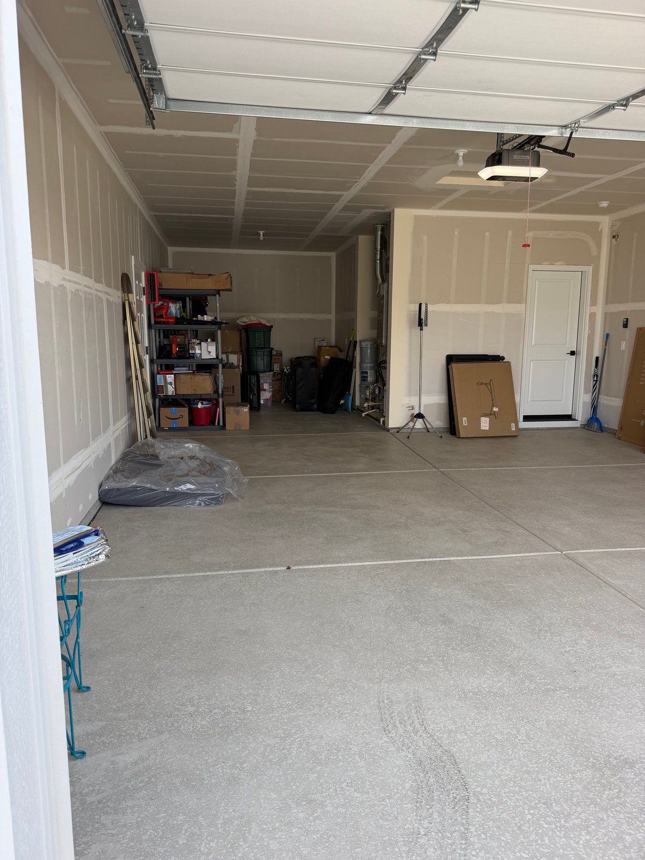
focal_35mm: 24
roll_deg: -0.1
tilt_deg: -8.7
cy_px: 430
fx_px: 596
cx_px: 322
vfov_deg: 71.6
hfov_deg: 56.8
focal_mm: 6.76
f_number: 1.78
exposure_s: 1/467
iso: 80
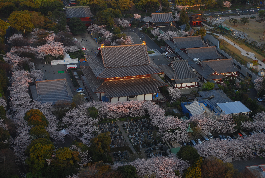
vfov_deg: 23.8
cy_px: 89
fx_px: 420
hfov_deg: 35.0
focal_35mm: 57
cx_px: 132
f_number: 7.1
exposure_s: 1/40
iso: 100
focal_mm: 38
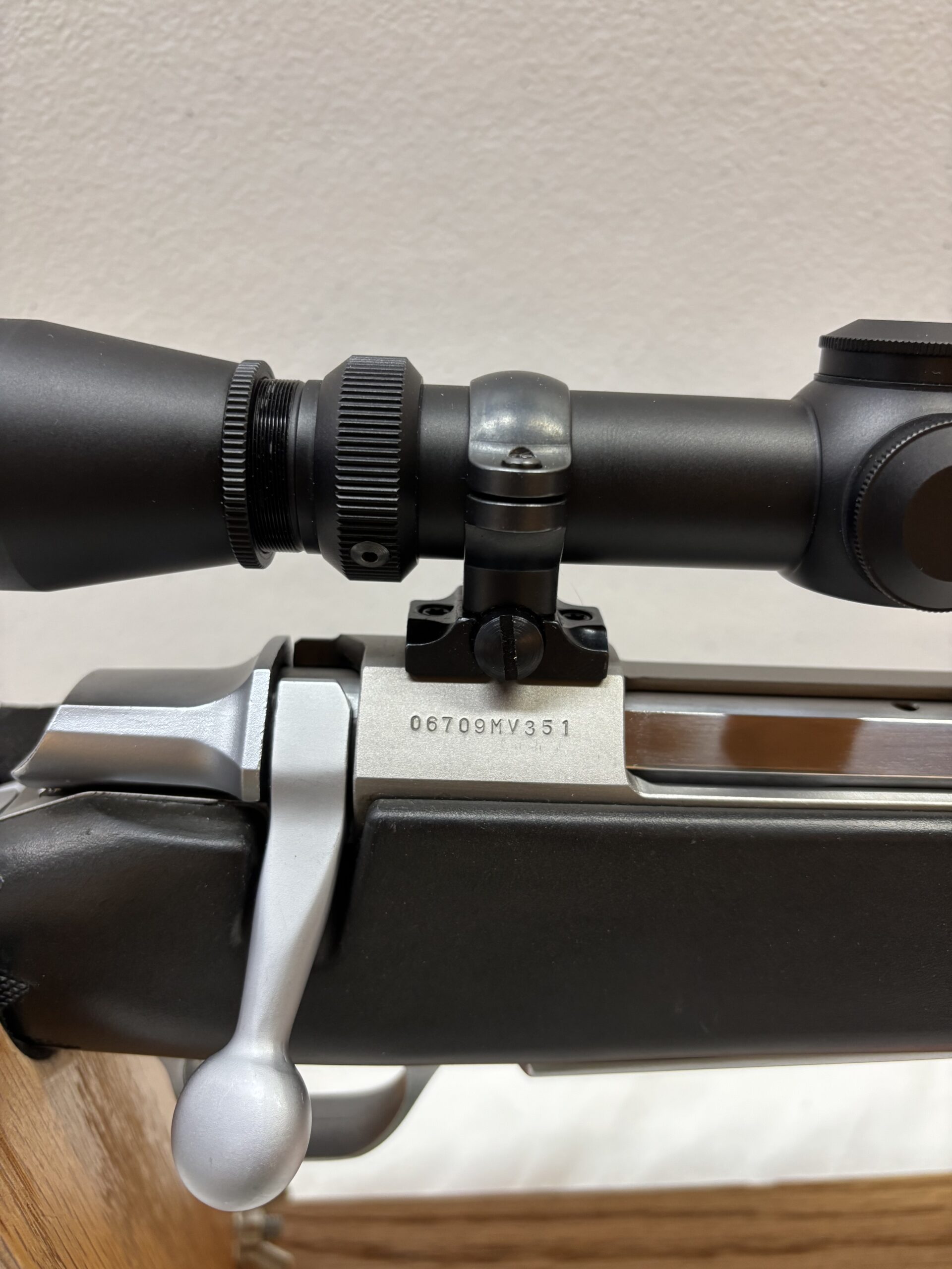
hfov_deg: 53.1
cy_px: 634
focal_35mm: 26
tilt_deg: -33.5
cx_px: 476
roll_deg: +0.6
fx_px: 953
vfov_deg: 67.3
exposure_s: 1/60
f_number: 1.6
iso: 160
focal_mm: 5.96
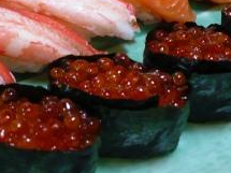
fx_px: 514
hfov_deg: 25.1
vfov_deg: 18.8
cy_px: 14
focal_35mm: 77
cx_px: 59
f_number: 2.8
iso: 200
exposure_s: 1/20
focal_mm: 6.1
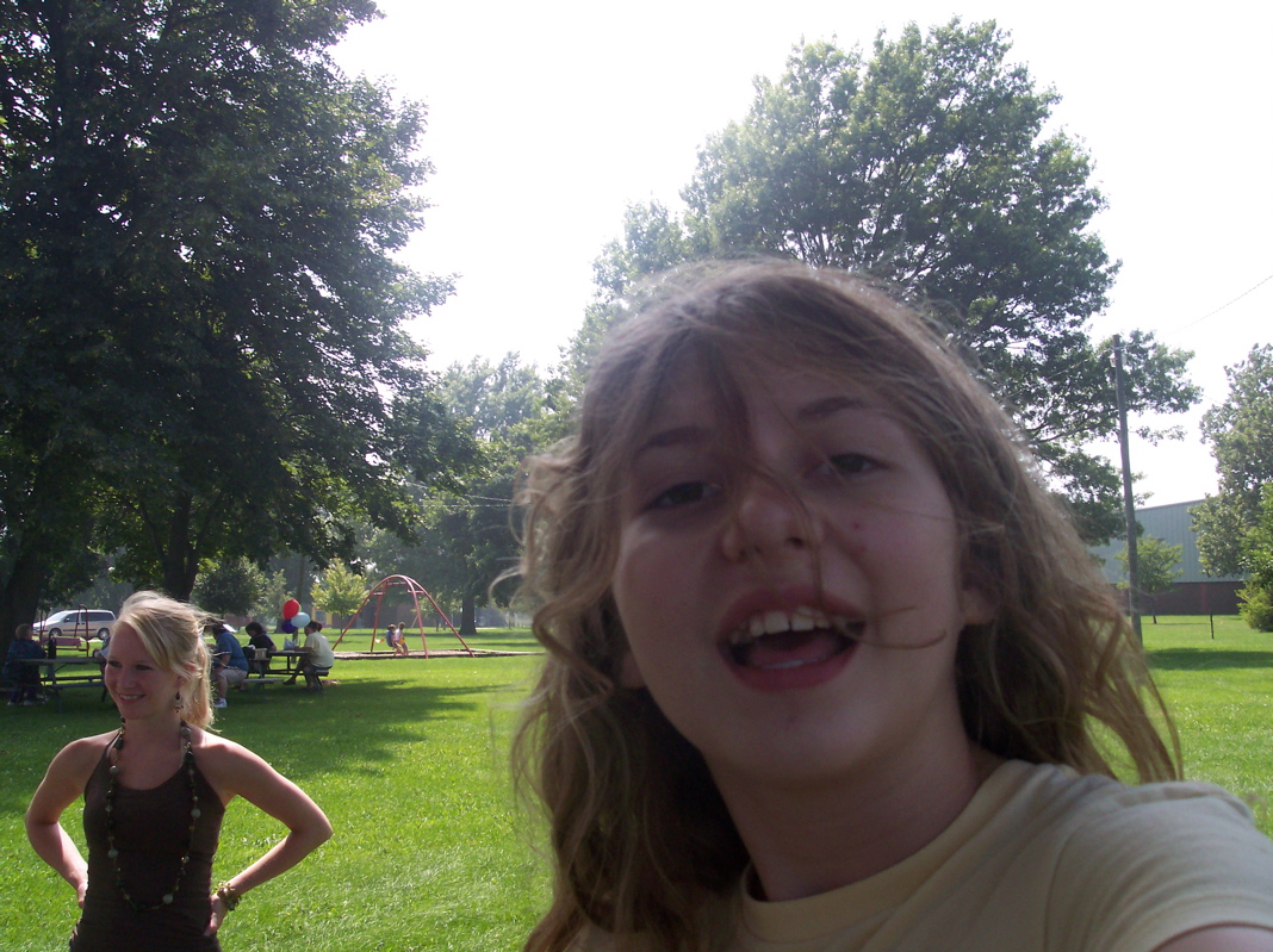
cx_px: 636
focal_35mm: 38
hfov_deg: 49.0
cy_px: 476
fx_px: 1396
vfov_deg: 37.7
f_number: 4.8
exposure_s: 1/350
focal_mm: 8
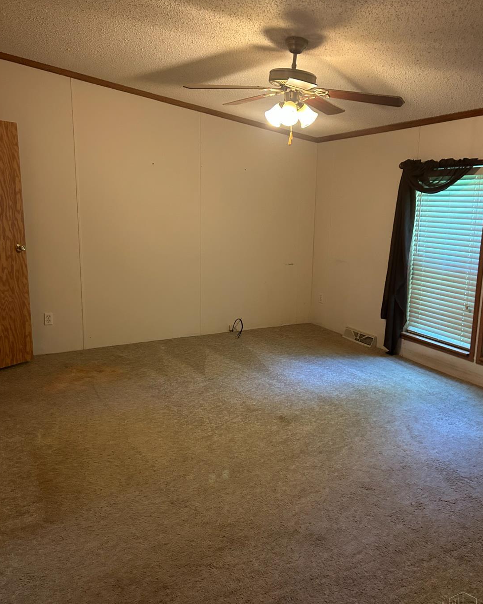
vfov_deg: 62.2
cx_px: 245
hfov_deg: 51.5
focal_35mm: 28
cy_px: 294
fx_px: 500
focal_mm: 5.7
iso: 320
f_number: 1.5
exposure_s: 1/60
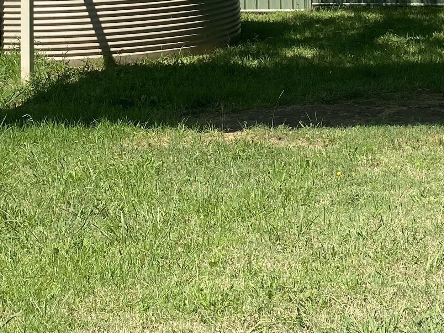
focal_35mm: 84
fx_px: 1077
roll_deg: +1.3
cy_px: -183
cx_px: 347
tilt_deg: +1.9
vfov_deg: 15.9
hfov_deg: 23.0
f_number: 1.8
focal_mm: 4.25
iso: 32
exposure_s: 1/2625
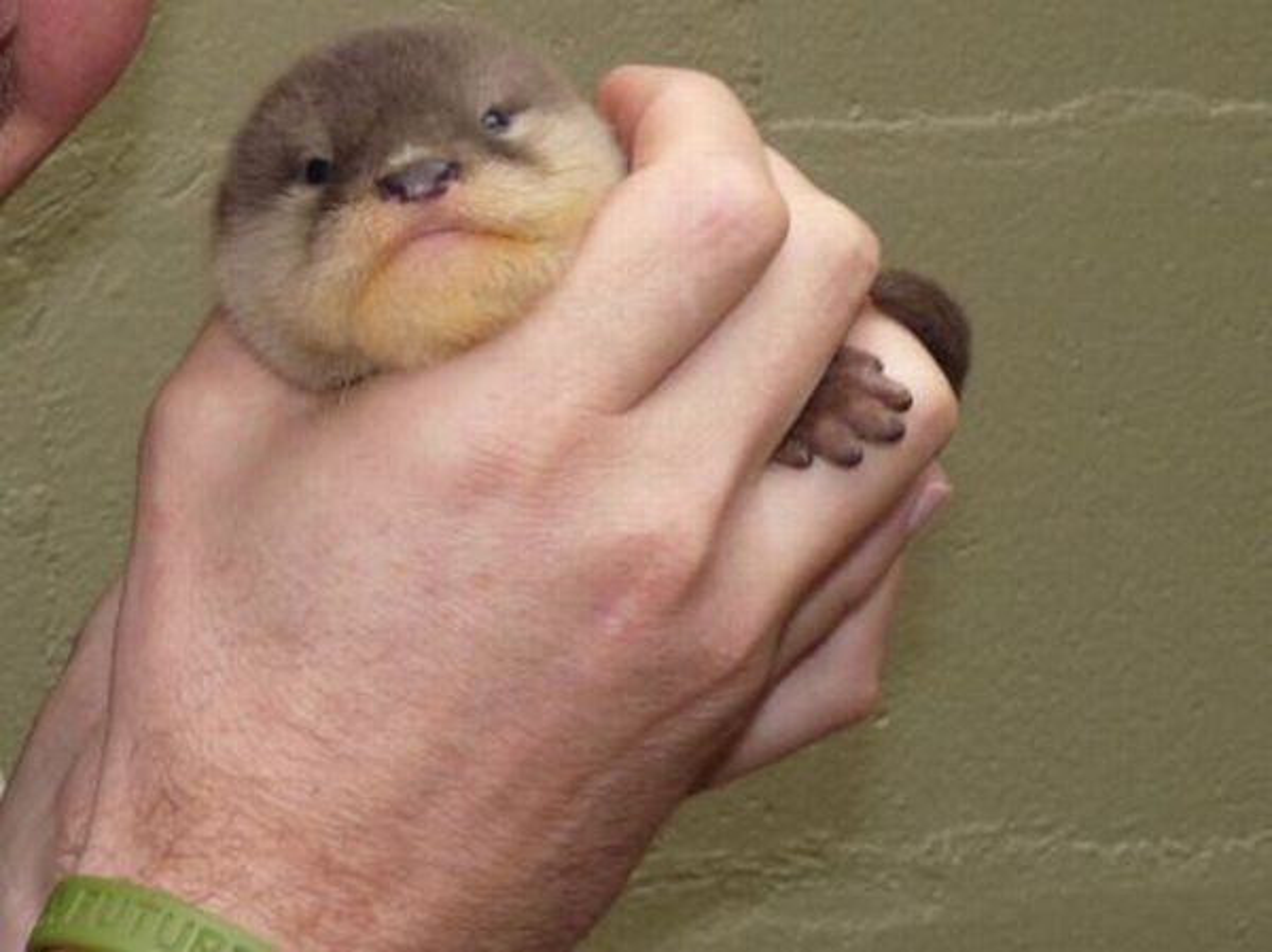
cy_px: 476
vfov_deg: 32.1
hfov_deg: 42.1
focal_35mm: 45
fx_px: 1652
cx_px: 636
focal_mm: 8
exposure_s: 1/30
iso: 100
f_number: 3
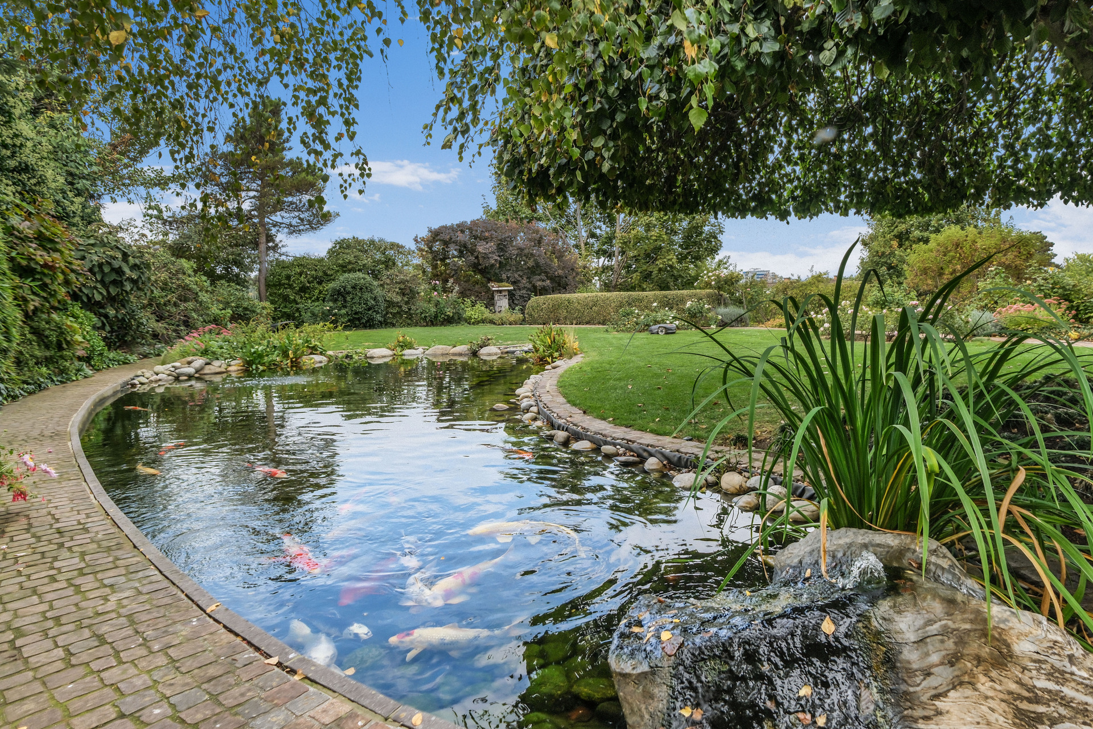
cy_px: 318
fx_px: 607
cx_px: 574
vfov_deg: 61.7
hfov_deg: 83.9
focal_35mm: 20
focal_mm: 10
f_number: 4
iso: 125
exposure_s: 1/105
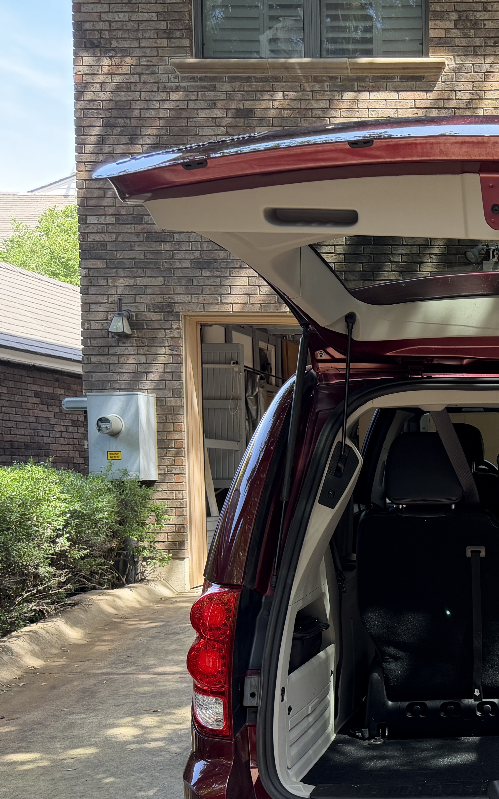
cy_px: 522
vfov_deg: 43.8
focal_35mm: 45
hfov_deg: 25.5
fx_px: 979
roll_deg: +0.0
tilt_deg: -2.9
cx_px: 609
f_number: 1.78
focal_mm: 6.76
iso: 125
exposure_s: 1/196
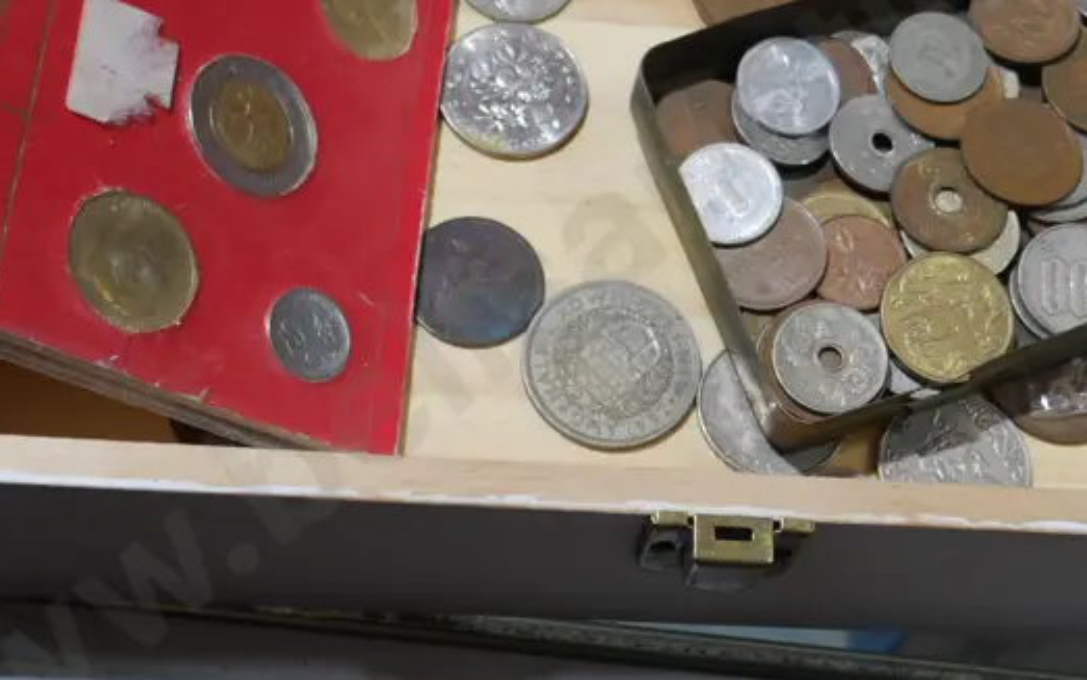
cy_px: 166
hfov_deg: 24.8
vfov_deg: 15.7
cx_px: 709
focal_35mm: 83
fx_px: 2459
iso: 200
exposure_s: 1/60
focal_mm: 20
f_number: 4.4
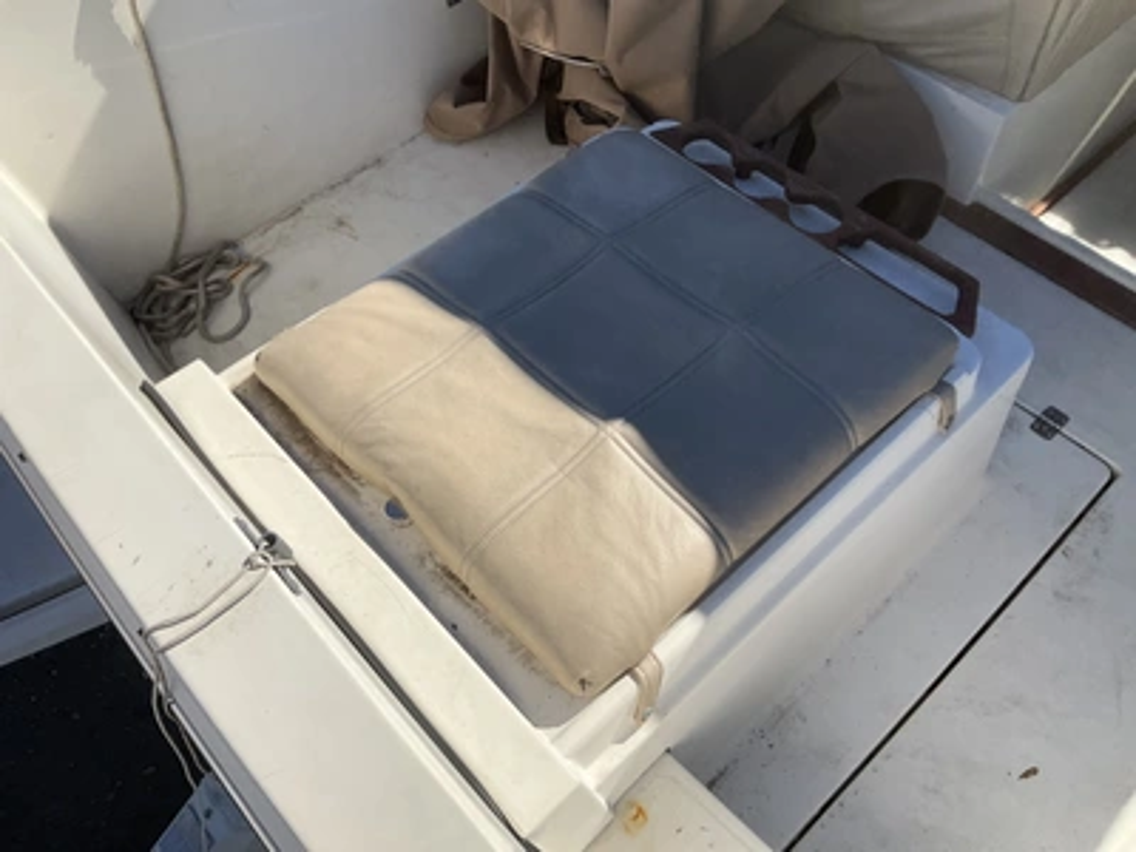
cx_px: 568
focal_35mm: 29
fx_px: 952
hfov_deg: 61.7
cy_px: 426
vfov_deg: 48.2
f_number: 1.8
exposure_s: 1/2227
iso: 25
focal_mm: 3
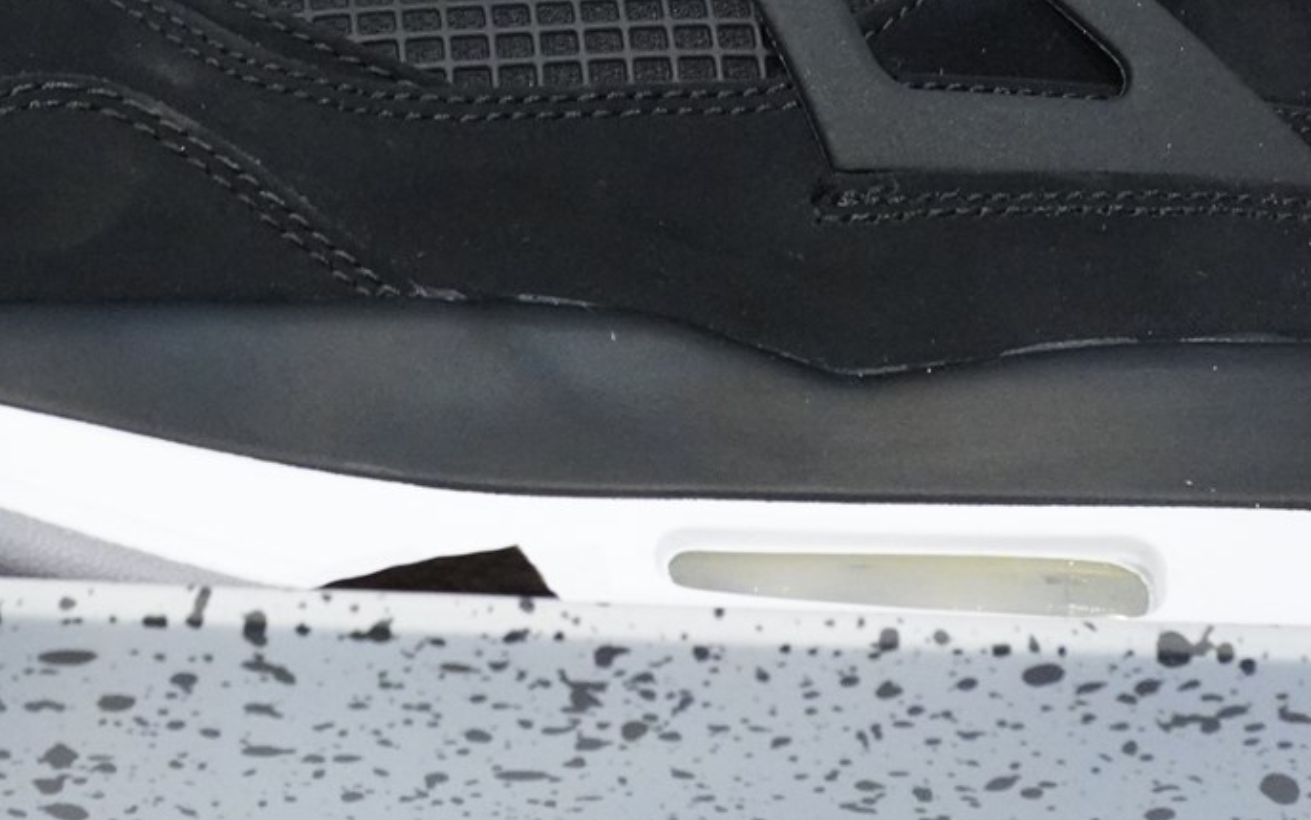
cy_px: -152
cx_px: 285
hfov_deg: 19.3
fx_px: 3824
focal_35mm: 107
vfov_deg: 12.0
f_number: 8
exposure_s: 1/25
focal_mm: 30
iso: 6400
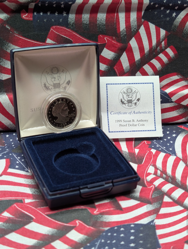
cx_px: 94
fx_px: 354
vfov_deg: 38.9
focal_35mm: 49
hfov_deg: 29.7
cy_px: 124
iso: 90
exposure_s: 1/94.4
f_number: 1.68
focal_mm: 6.9
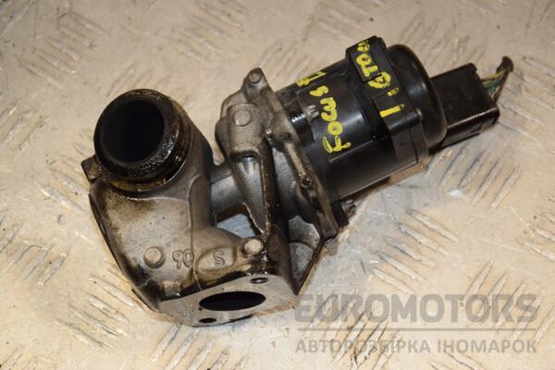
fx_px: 1734
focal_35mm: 112
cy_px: 185
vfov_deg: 12.2
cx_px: 278
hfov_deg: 18.2
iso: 800
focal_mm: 75
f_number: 7.1
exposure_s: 1/200
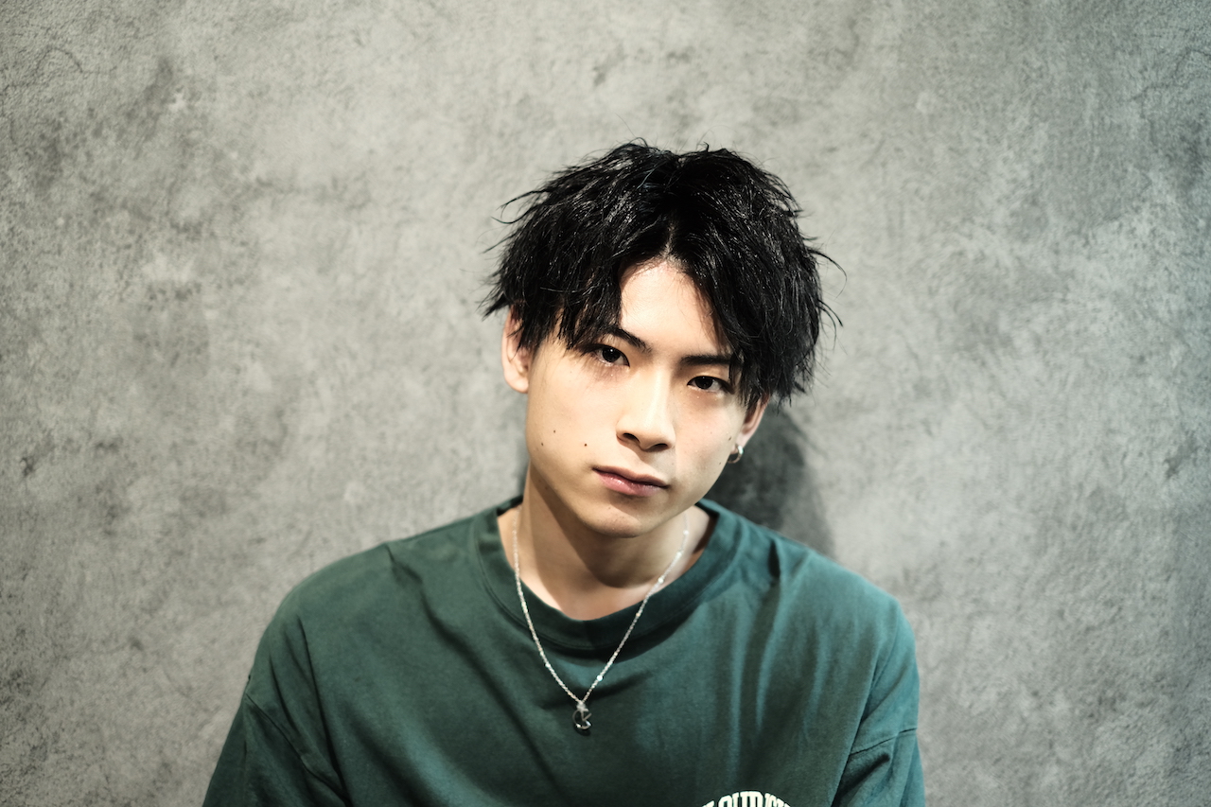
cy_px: 404
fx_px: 1783
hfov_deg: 37.5
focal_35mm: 53
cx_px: 606
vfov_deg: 25.5
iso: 500
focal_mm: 35
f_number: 1.4
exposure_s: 1/125
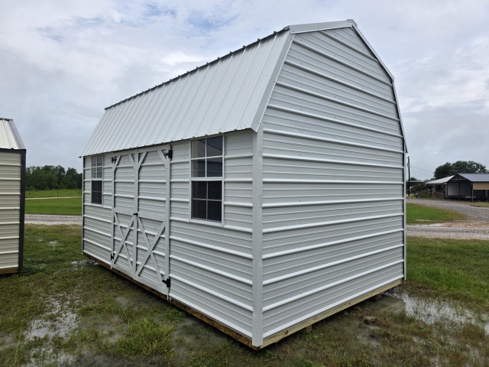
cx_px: 244
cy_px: 184
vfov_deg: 58.9
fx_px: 325
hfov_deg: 73.9
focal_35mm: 23
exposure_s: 1/6355
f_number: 1.7
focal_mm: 6.3
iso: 80
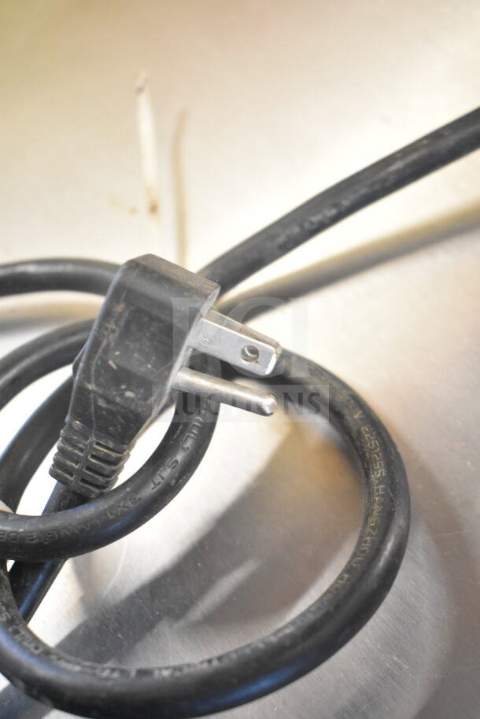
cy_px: 360
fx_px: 1019
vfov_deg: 38.9
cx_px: 240
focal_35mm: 51
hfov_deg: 26.5
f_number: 4.5
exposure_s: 1/50
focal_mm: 34
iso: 5000
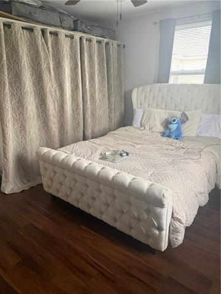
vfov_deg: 71.6
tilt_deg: -17.6
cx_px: 110
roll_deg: +0.8
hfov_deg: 56.8
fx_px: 204
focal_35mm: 24
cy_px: 147
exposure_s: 1/60
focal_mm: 6.76
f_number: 1.78
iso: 400
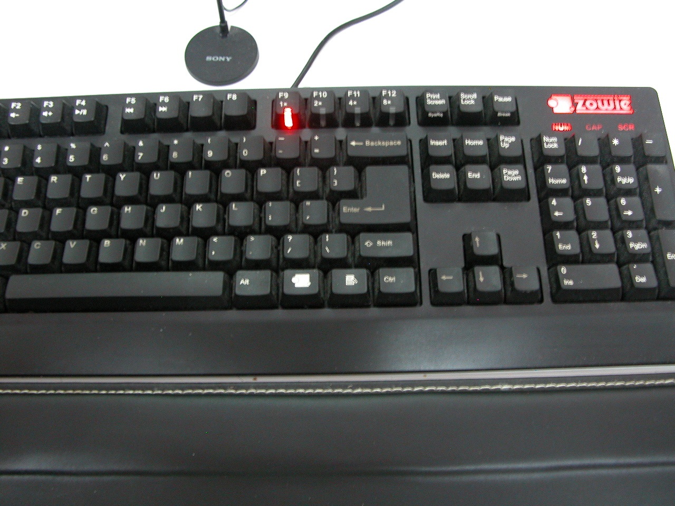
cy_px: 253
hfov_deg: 52.6
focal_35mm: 35
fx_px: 682
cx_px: 338
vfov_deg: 40.7
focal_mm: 8.9
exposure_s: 1/2.6
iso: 400
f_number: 2.8
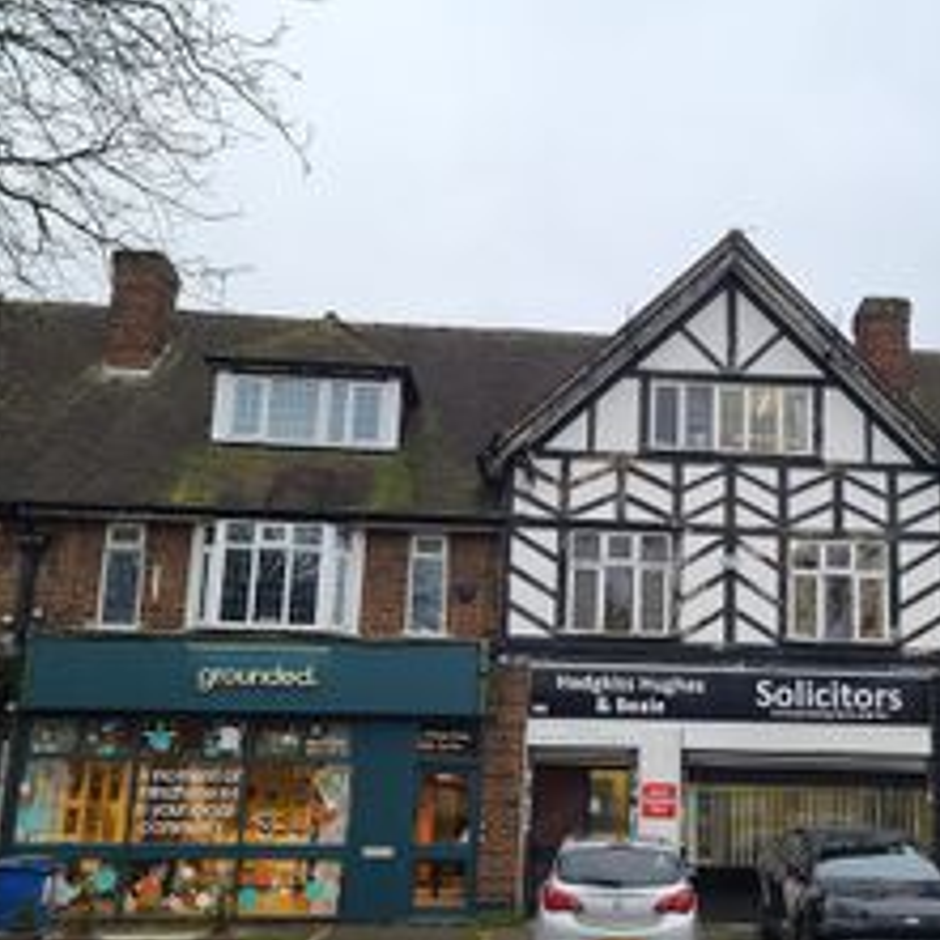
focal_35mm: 40
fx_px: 1229
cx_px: 681
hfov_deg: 40.9
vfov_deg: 41.5
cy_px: 595
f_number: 1.8
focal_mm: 7
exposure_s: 1/120
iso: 25
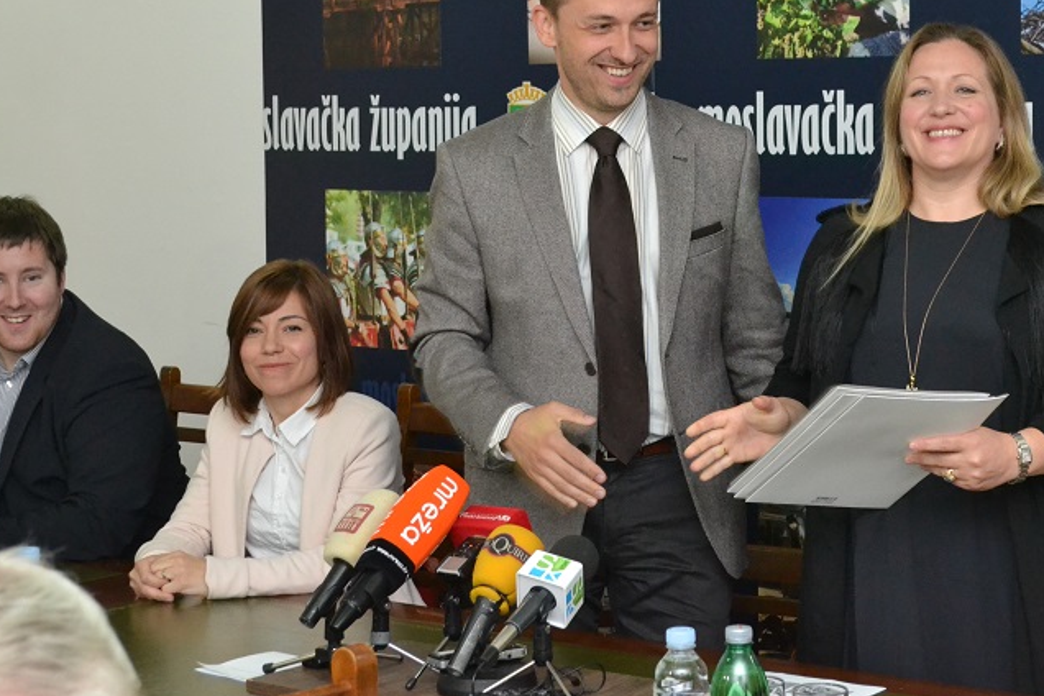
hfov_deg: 23.3
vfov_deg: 15.7
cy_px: 211
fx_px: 2523
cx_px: 655
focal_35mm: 87
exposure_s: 1/60
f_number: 5.3
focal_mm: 40
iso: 3200
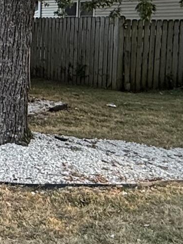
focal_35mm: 85
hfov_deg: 14.1
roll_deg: +0.7
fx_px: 599
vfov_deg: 23.0
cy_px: 92
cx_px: -201
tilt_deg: -5.4
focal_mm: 2.22
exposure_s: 1/207
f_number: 2.2
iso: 64
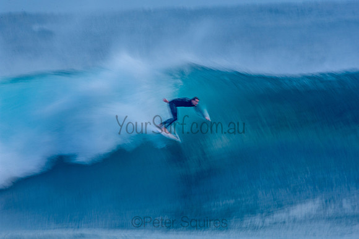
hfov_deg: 2.7
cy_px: 120
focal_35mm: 750
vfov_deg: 1.8
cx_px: 180
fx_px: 7481
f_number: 29
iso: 100
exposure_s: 1/10
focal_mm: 500
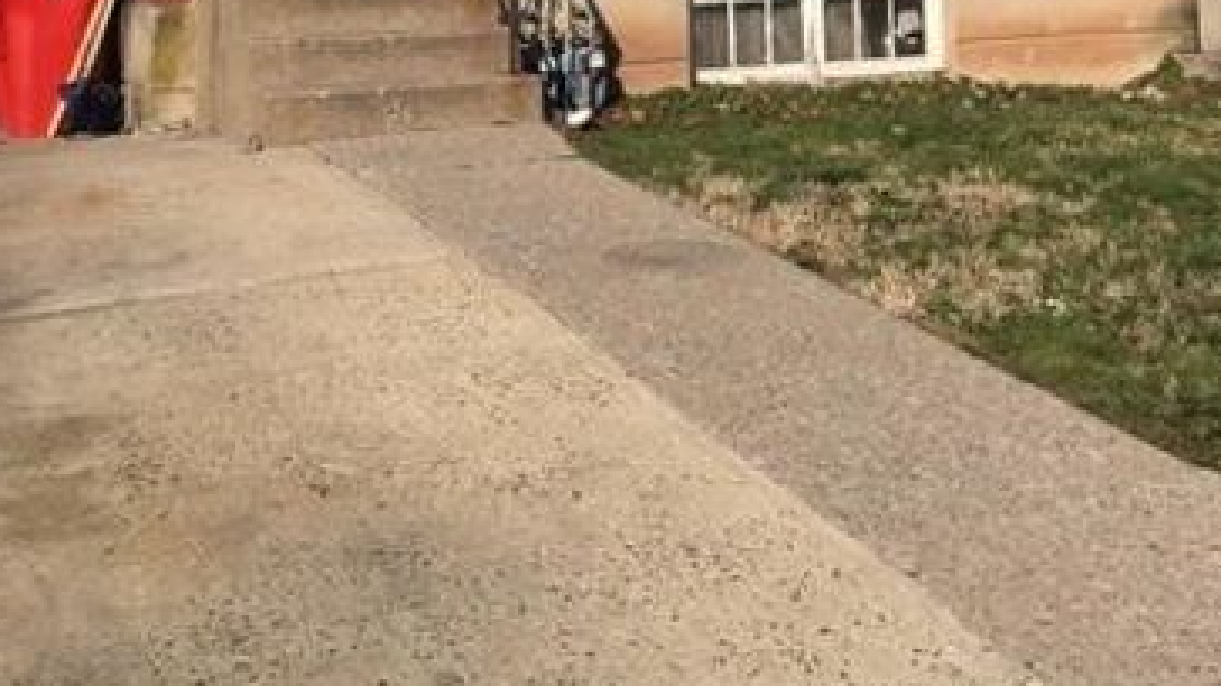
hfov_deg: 35.8
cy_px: -220
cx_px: 767
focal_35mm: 58
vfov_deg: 19.1
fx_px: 1877
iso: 25
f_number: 2.2
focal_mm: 4.15
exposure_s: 1/2747
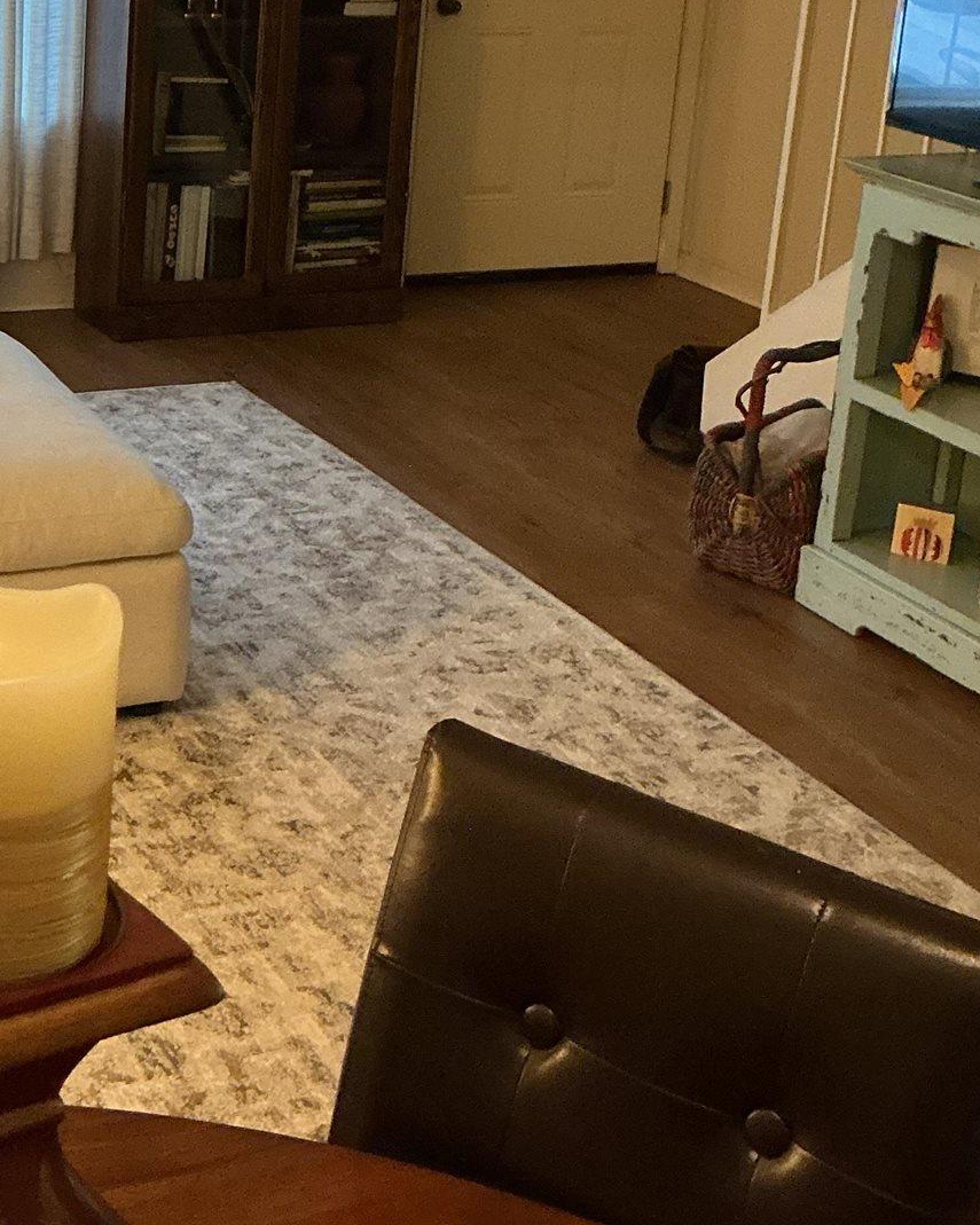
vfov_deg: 30.1
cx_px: 55
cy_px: 207
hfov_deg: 24.1
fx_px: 2212
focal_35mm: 61
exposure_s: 1/60
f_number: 1.8
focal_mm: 3
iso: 200
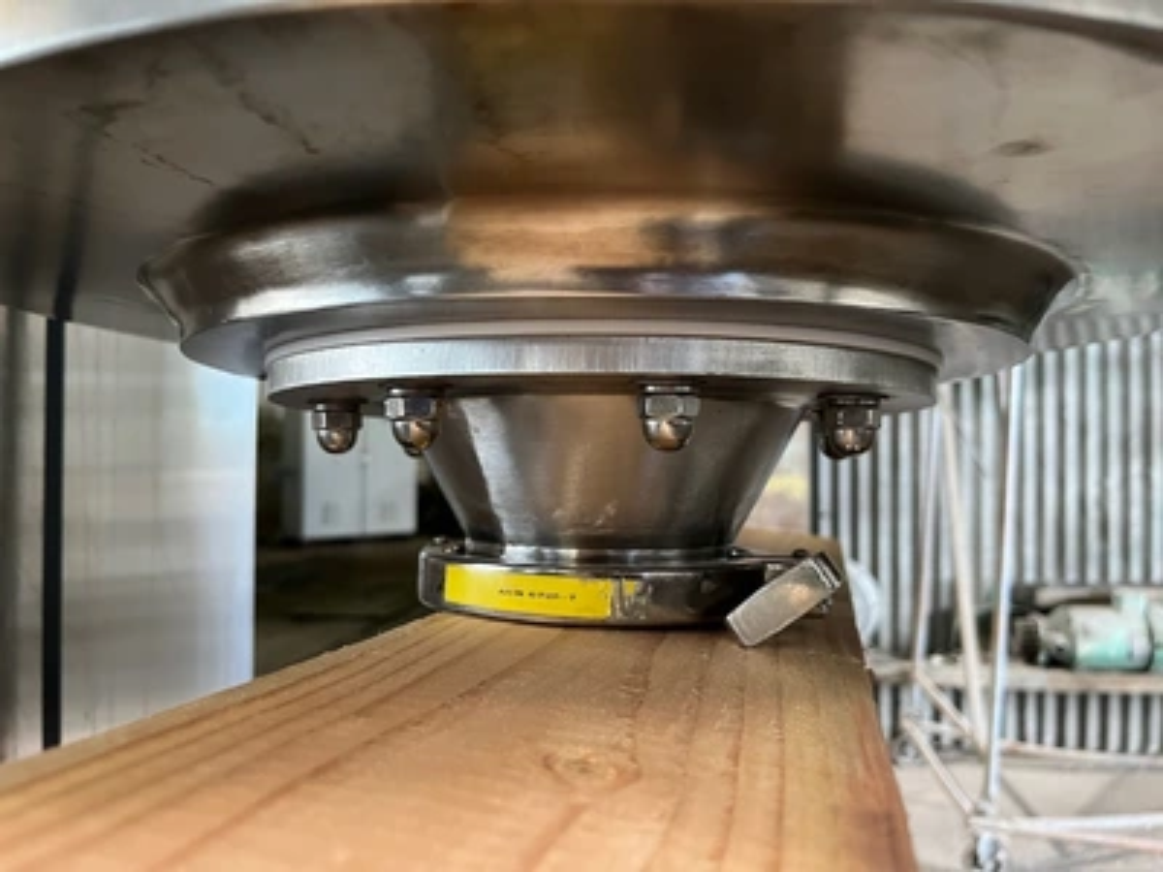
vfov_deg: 53.1
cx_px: 582
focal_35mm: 26
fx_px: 874
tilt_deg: +0.5
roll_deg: +0.6
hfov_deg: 67.3
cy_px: 436
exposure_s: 1/40
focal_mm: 5.1
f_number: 1.6
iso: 400
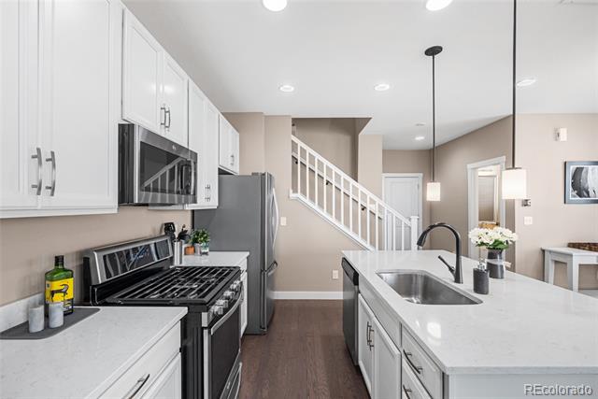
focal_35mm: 16
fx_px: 266
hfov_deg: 96.7
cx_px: 299
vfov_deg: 73.8
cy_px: 200
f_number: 8
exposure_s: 1/2
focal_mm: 16
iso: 200
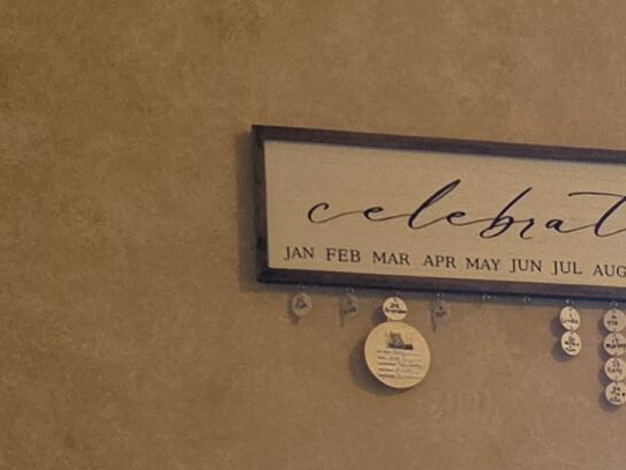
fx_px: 2296
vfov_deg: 10.7
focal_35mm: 127
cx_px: 1101
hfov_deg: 13.9
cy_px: 926
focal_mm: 5.4
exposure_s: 1/120
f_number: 1.8
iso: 250
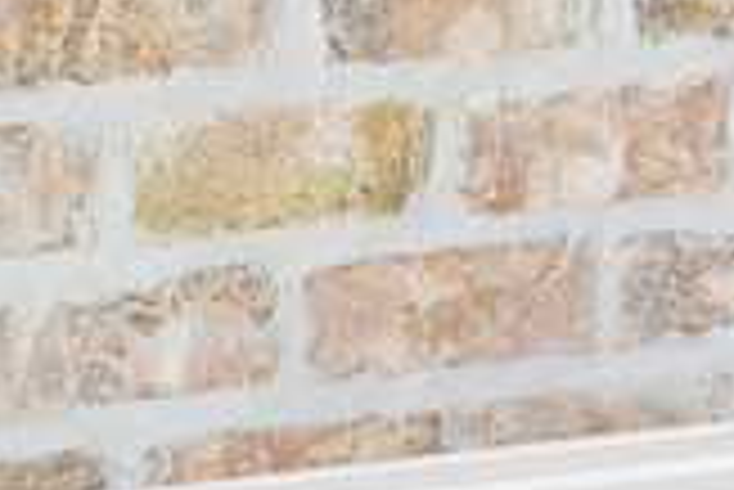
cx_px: 1297
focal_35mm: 207
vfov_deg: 6.6
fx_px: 4224
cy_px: 417
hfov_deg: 9.5
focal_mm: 56
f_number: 5.6
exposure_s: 1/100
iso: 1000
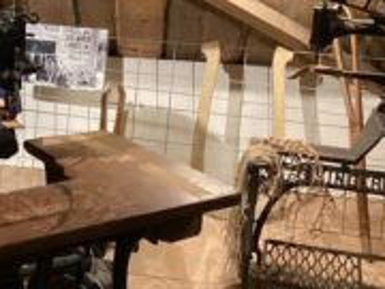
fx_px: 767
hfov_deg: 26.3
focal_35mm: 69
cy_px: 79
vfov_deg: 21.2
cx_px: -21
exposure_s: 1/25
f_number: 2.4
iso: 320
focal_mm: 3.3
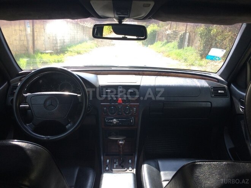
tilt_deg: -14.3
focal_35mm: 29
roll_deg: +0.2
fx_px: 210
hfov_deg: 61.7
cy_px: 94
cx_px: 126
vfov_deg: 48.2
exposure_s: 1/216
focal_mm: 4.15
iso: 32
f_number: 2.2
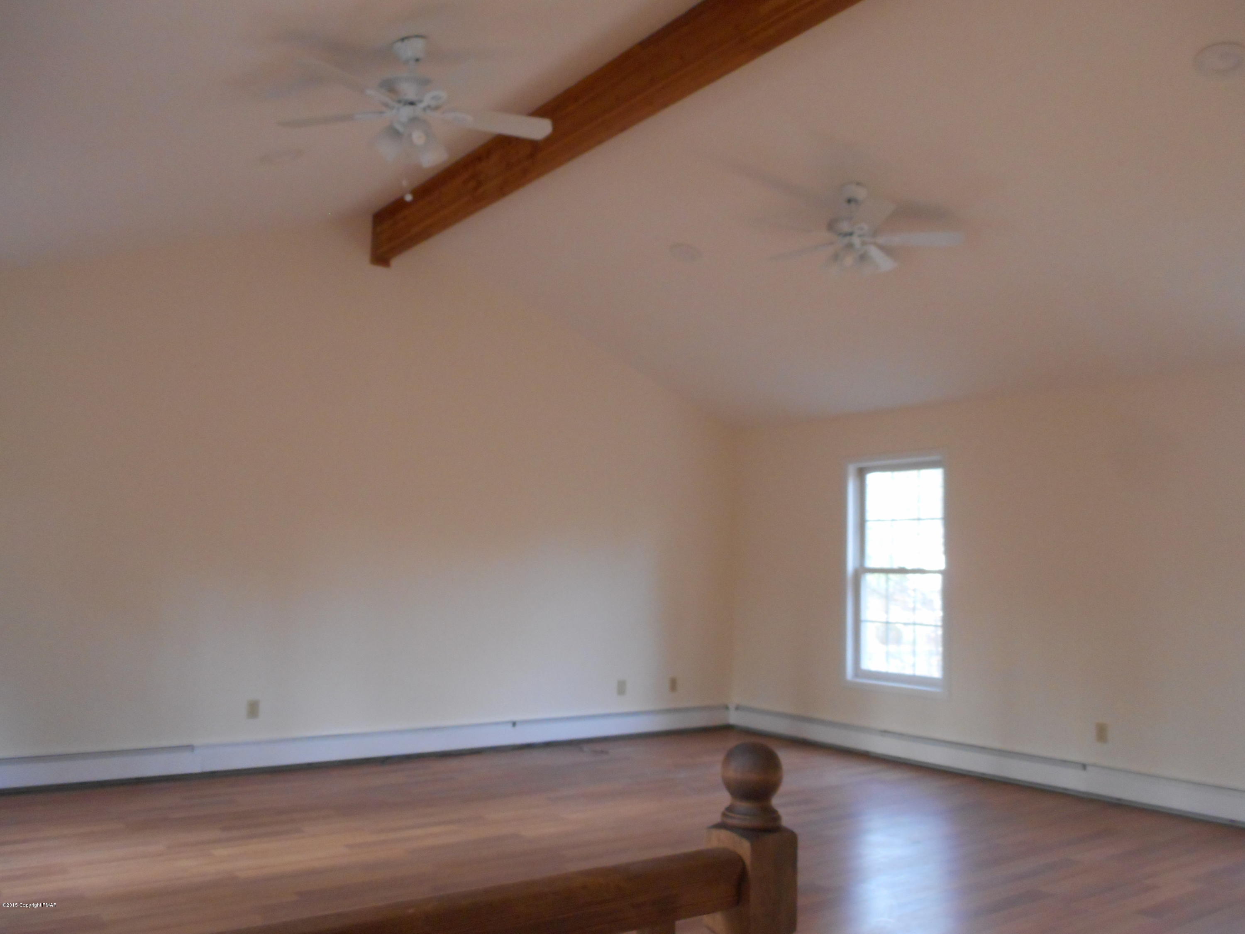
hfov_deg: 61.7
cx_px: 622
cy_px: 467
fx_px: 1043
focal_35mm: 29
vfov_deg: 48.2
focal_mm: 5.2
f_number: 4
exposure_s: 1/30
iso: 360
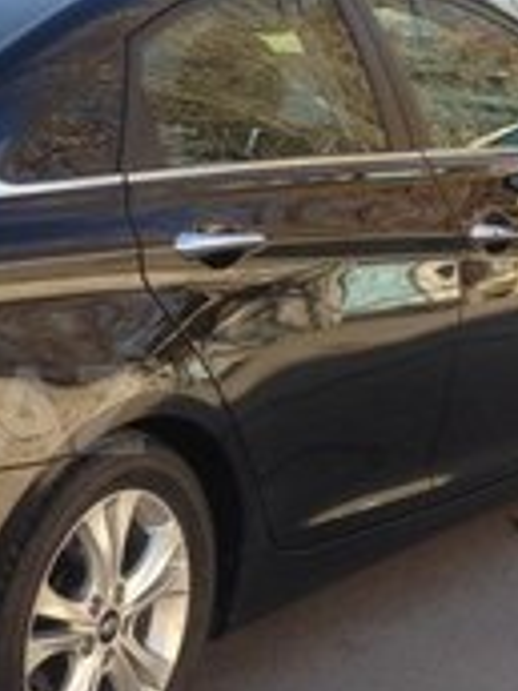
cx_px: -165
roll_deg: -1.3
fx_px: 1895
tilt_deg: -15.4
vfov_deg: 20.6
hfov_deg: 14.8
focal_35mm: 95
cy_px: 410
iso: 50
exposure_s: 1/315
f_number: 2.4
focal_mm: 4.12
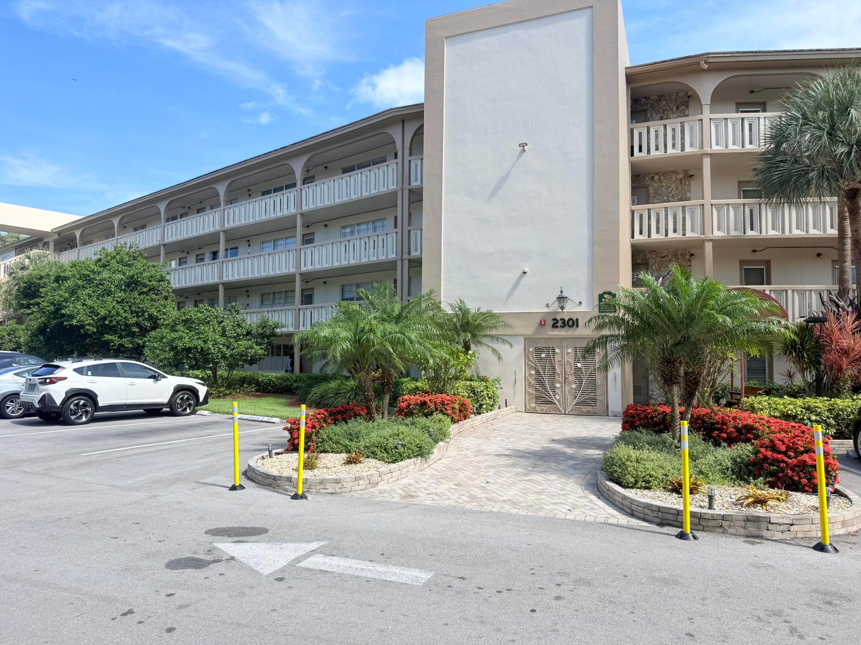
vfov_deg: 56.8
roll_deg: -0.6
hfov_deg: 71.6
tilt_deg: +3.3
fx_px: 597
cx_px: 430
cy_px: 322
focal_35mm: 24
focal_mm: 6.76
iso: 80
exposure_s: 1/2801
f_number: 1.78
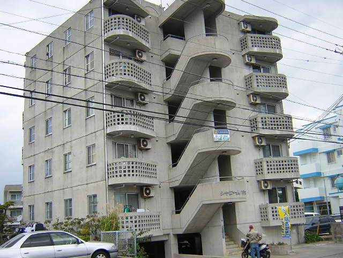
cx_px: 172
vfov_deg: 39.7
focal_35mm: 36
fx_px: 357
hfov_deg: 51.4
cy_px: 129
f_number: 2.6
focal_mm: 4.7
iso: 100
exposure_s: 1/434
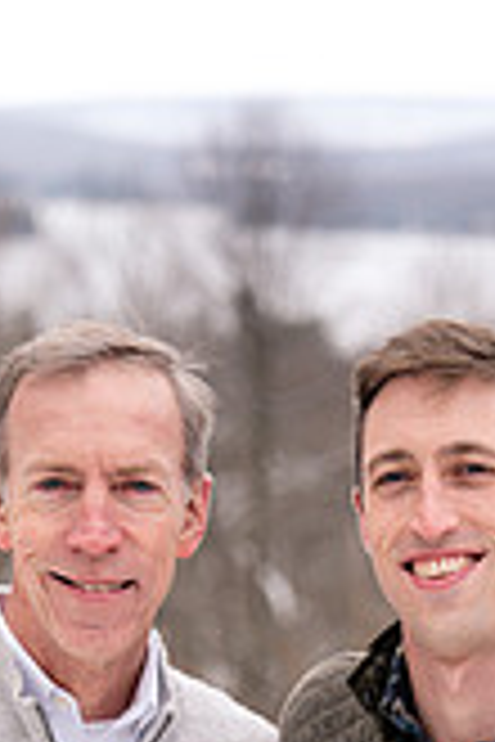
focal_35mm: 191
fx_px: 3939
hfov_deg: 7.2
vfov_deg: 10.5
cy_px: 958
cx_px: 279
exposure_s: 1/250
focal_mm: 70
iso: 400
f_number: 3.2
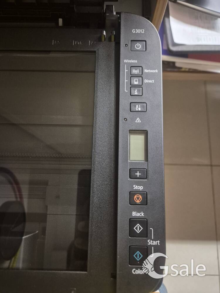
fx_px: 195
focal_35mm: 23
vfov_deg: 73.9
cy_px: 146
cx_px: 110
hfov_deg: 58.9
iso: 1600
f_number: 1.8
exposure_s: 1/33
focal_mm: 5.4
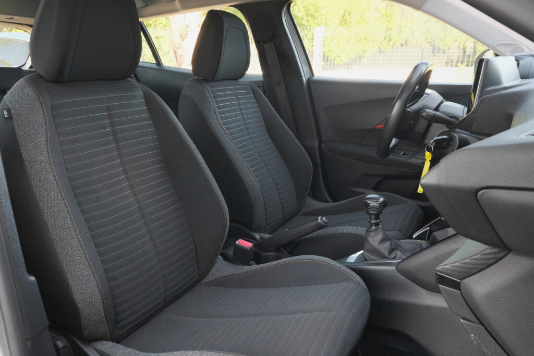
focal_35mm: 29
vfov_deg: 45.0
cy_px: 178
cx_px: 267
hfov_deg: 63.7
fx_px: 430
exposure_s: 1/60
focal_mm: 19.2
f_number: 9
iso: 2000
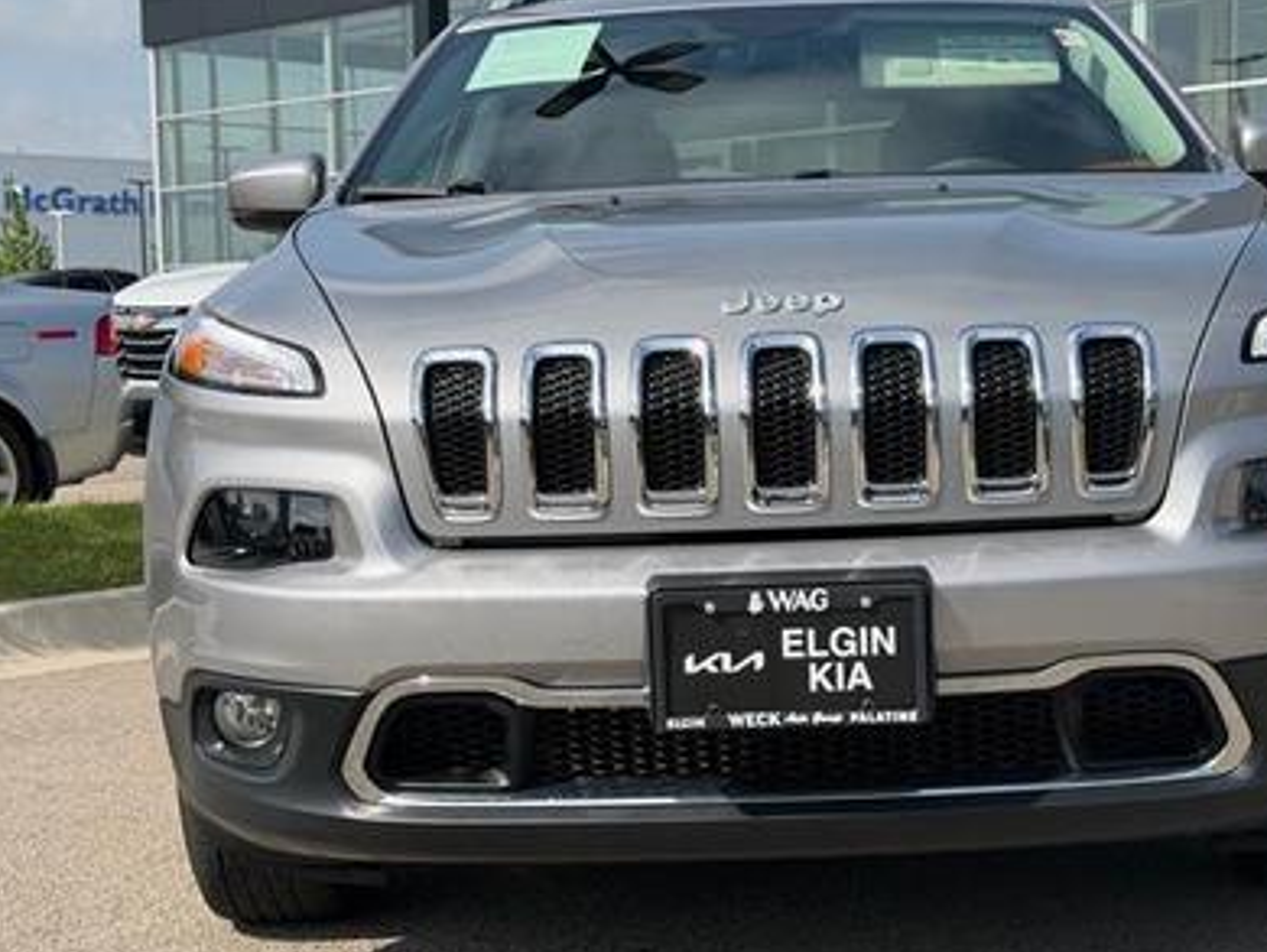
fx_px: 2271
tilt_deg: -4.0
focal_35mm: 62
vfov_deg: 23.7
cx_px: 783
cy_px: 494
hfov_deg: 31.1
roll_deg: +0.4
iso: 80
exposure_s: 1/6024
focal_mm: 6.76
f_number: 1.78
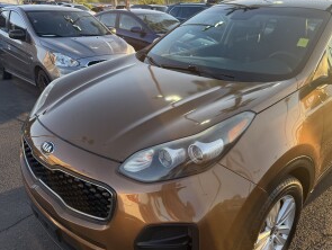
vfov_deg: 46.8
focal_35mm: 30
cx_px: 207
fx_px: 288
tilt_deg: -24.3
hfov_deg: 59.2
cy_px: 142
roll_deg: -2.3
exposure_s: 1/456
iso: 80
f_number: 1.78
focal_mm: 6.76
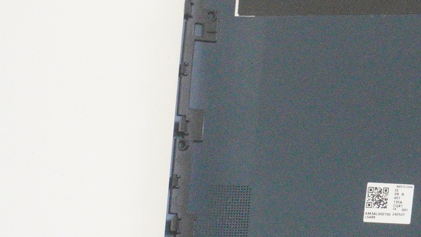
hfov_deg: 12.0
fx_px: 1873
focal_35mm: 168
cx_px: 696
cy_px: 80
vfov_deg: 7.2
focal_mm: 31
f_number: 5.6
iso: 6400
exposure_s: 1/200
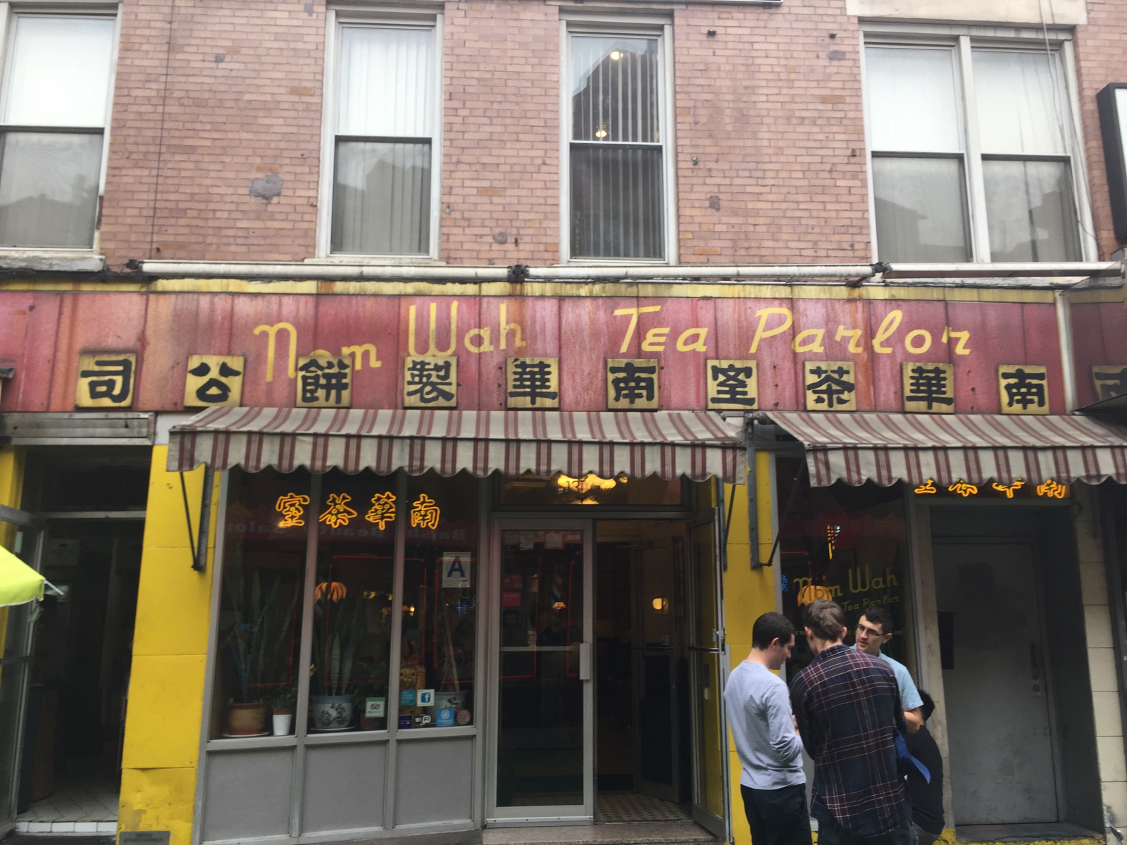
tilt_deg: +12.0
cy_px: 422
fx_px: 944
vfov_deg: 48.2
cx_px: 564
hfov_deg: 61.7
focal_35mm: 29
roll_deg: +0.0
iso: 32
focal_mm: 4.15
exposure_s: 1/150
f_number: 2.2
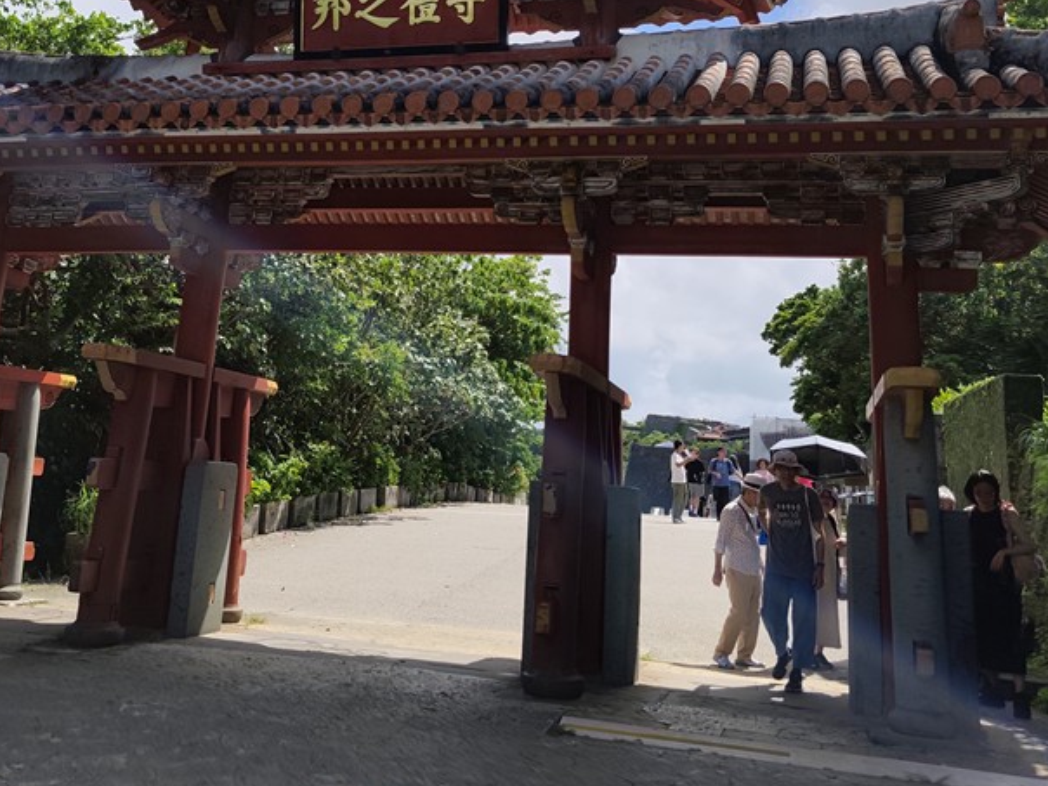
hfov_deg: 47.8
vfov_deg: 35.9
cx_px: 465
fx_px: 1181
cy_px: 189
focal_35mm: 39
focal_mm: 6.07
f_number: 1.7
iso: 50
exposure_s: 1/2087
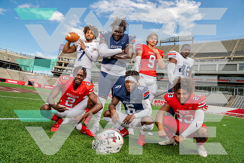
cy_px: 82
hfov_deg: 71.5
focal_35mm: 25
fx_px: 169
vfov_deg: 51.3
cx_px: 122
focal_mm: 25
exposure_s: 1/320
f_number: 5.6
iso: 100
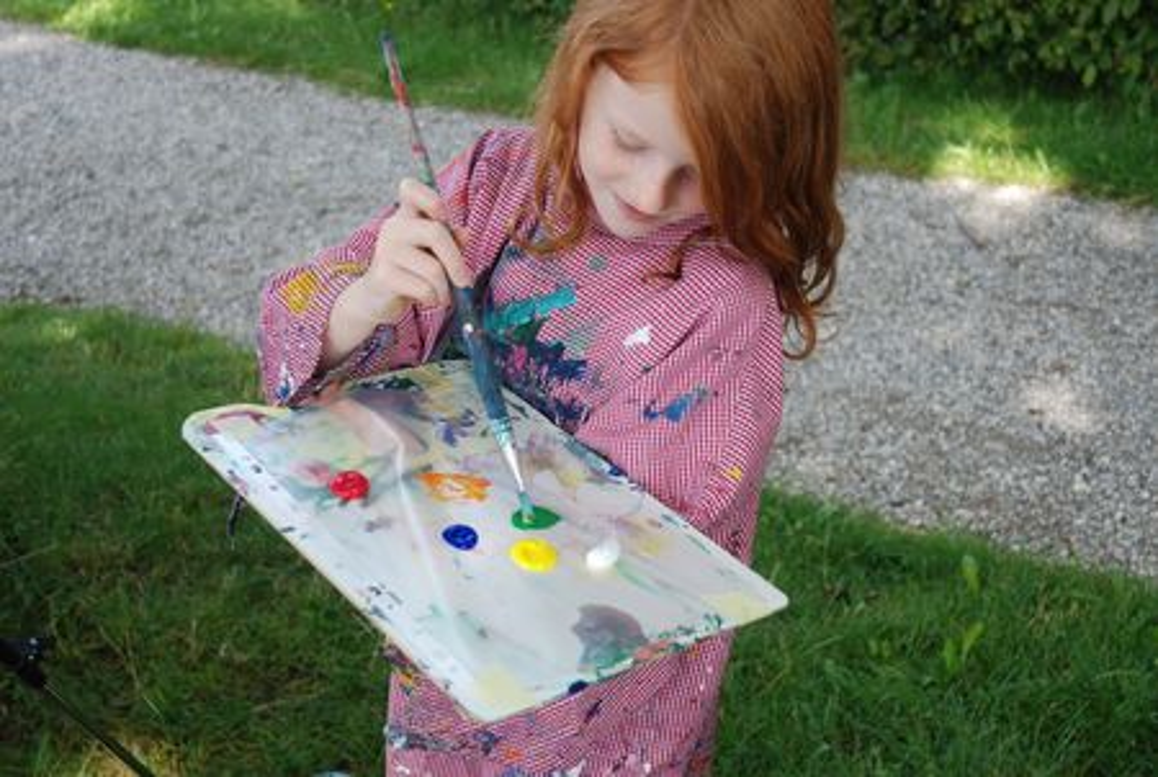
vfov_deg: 25.9
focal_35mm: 52
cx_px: 579
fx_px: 1692
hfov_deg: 37.8
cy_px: 388
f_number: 5
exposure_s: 1/100
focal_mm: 35
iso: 100
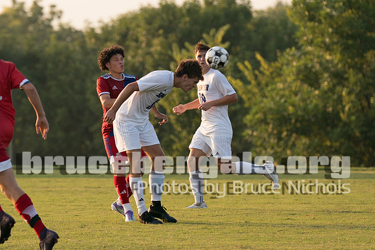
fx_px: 3710
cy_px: 131
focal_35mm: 356
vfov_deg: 3.9
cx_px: 127
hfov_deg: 5.8
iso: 250
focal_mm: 150
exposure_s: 1/1250
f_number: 2.8
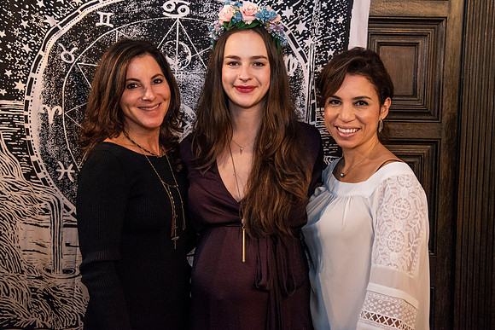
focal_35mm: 48
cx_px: 265
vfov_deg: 28.2
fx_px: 658
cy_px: 155
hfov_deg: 41.2
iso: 3200
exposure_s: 1/200
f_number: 4
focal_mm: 44
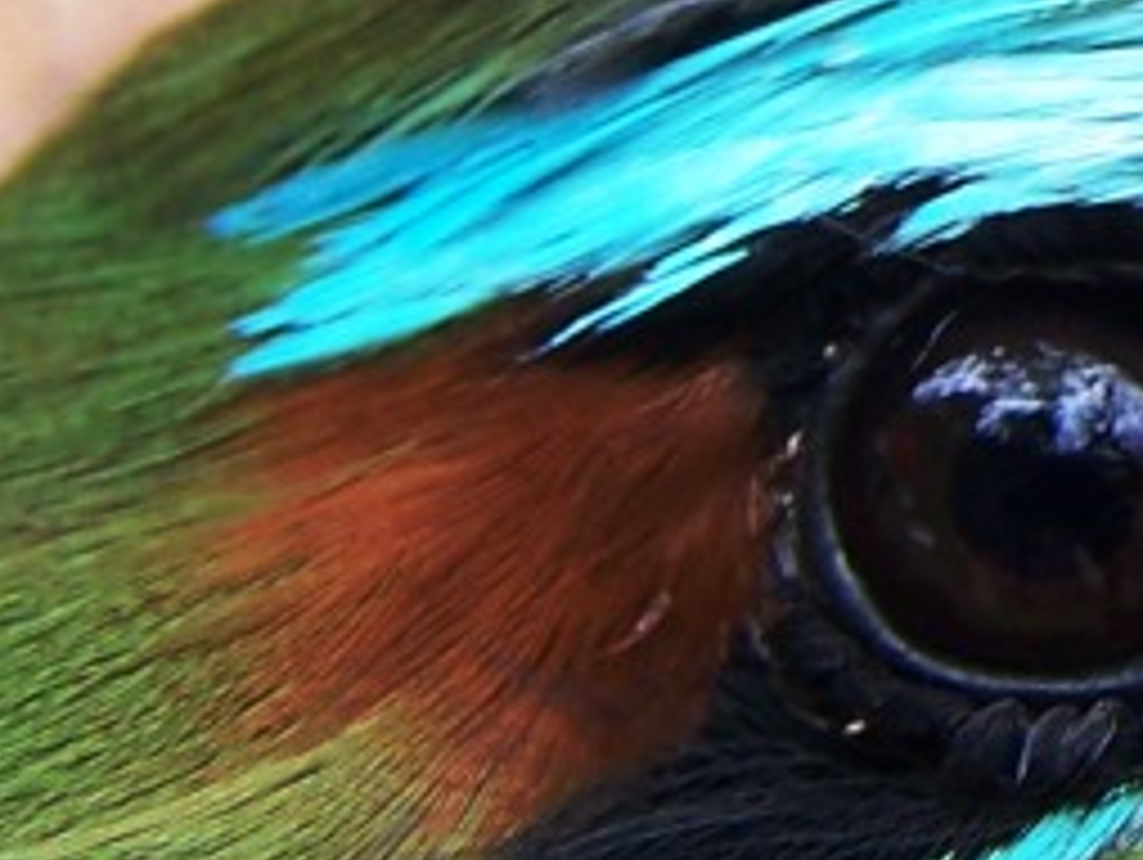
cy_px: -122
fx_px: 5057
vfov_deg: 9.6
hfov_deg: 12.1
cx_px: 1904
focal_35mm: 153
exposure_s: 1/125
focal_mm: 6.3
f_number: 2.8
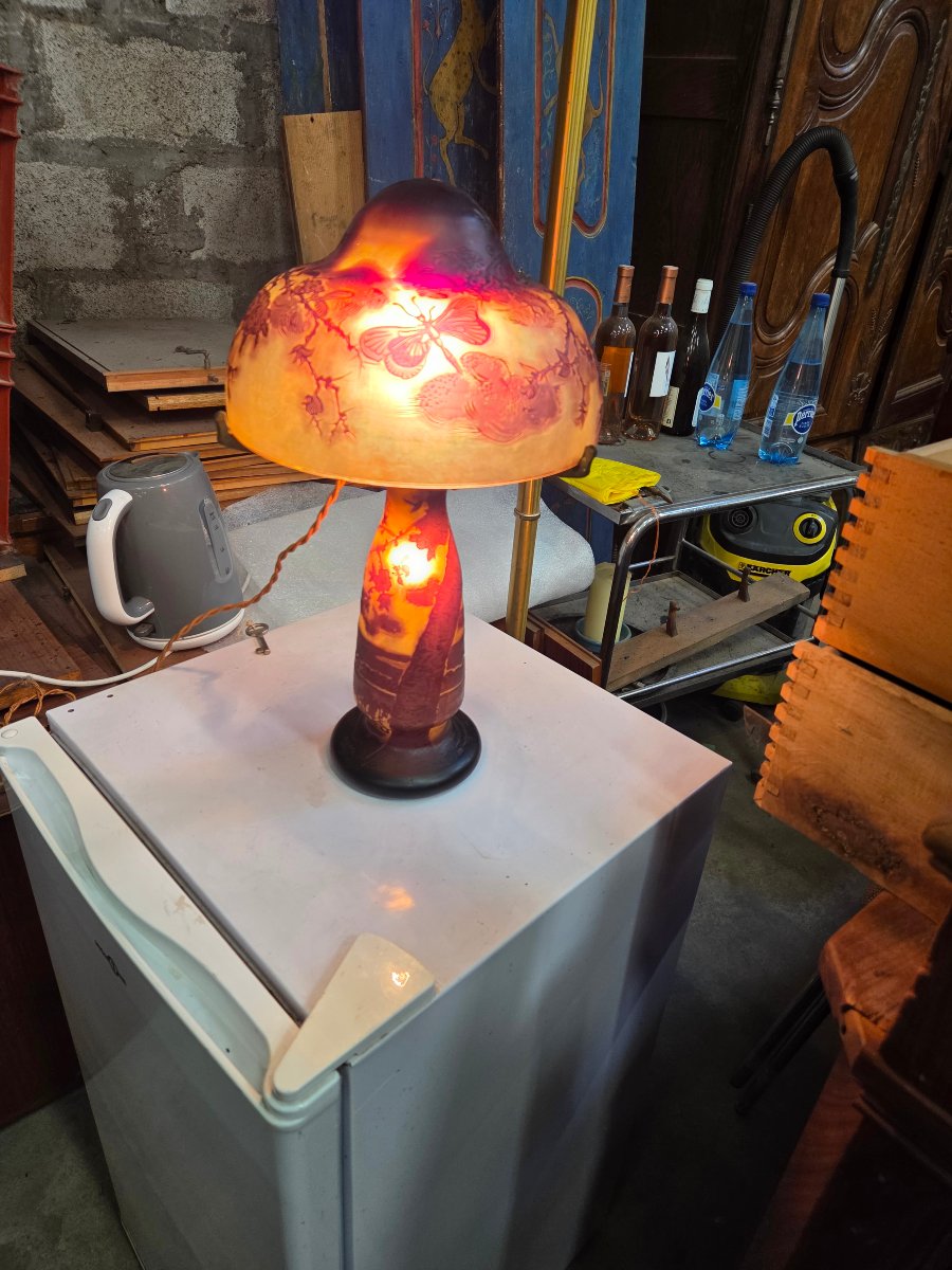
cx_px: 476
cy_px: 635
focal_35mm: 23
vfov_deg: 73.9
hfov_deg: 58.9
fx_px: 843
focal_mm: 5.4
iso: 160
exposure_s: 1/100
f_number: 1.8
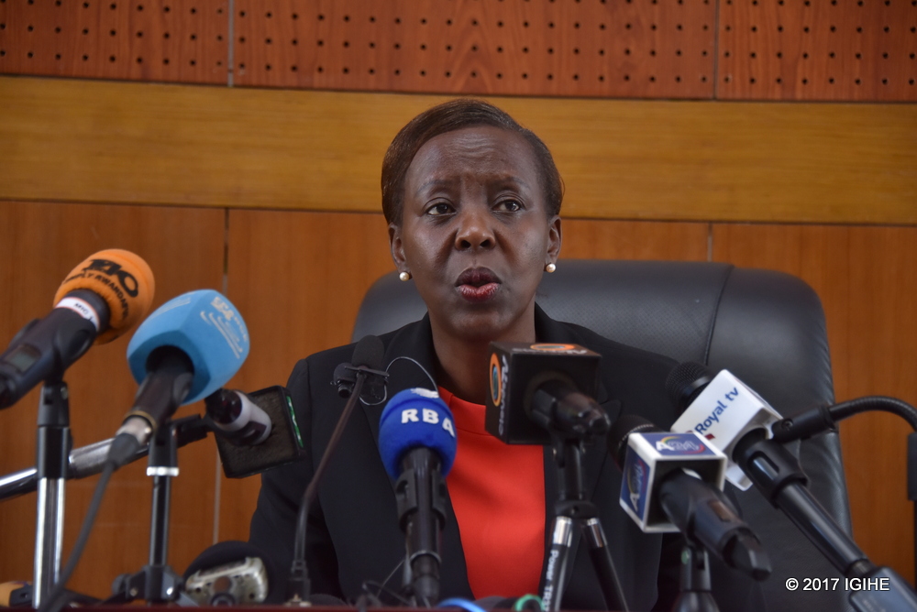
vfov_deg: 12.2
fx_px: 2854
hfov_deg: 18.3
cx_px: 458
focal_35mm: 112
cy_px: 306
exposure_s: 1/100
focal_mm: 112
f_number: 5.3
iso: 1250
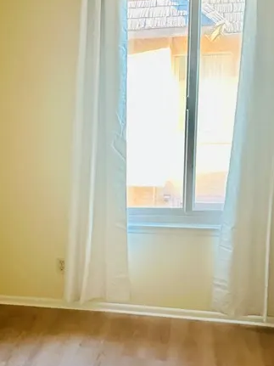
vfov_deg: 33.6
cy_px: 231
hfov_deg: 24.9
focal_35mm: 57
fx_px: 602
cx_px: 27
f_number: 1.78
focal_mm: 6.86
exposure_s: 1/60
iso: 500
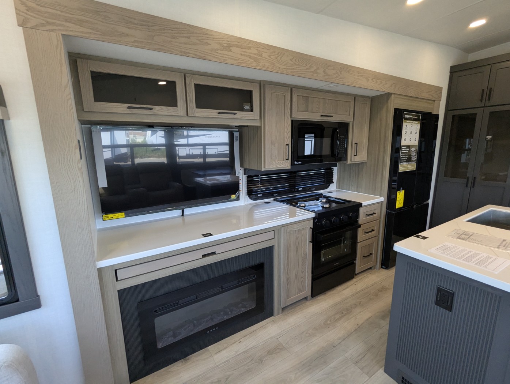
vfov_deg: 78.2
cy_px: 192
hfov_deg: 94.4
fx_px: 236
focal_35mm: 16
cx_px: 255
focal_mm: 2.35
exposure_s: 1/117
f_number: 2.2
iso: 305
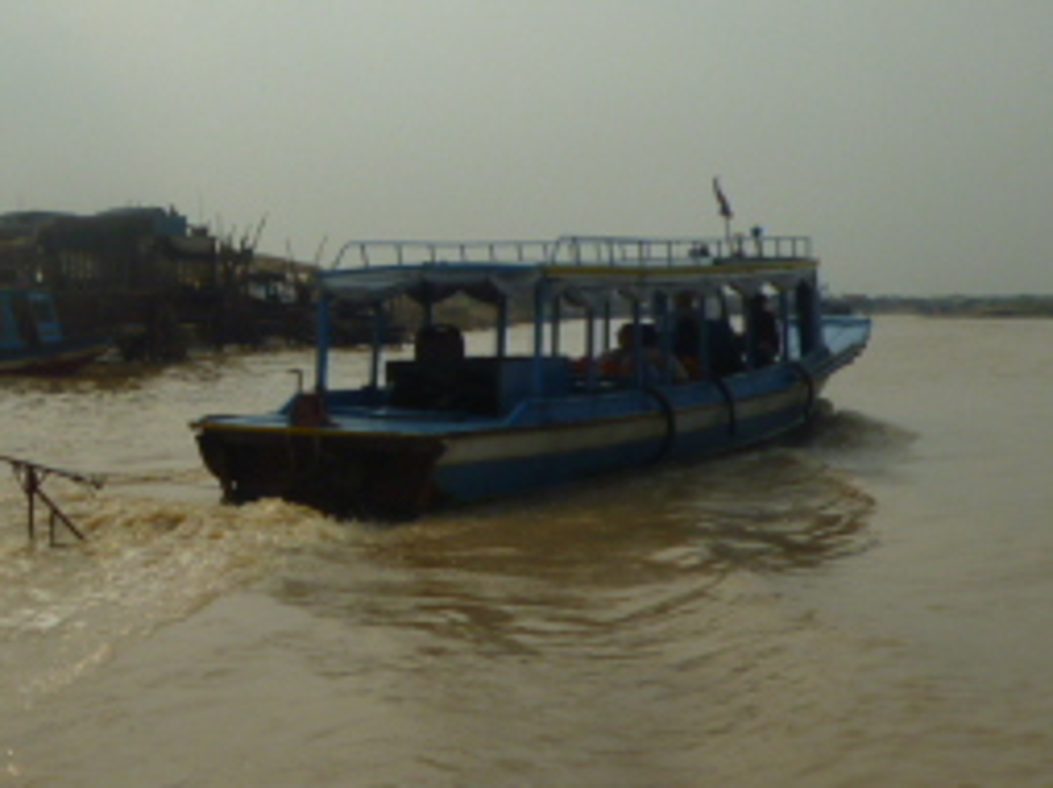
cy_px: 328
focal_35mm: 63
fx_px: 1915
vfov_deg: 23.2
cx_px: 195
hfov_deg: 30.0
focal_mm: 4.4
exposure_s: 1/800
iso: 80
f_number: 6.3
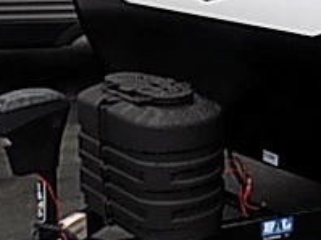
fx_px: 686
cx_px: 440
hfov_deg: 22.8
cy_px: -14
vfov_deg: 19.2
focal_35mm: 74
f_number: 3.1
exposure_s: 1/200
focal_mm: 4
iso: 80
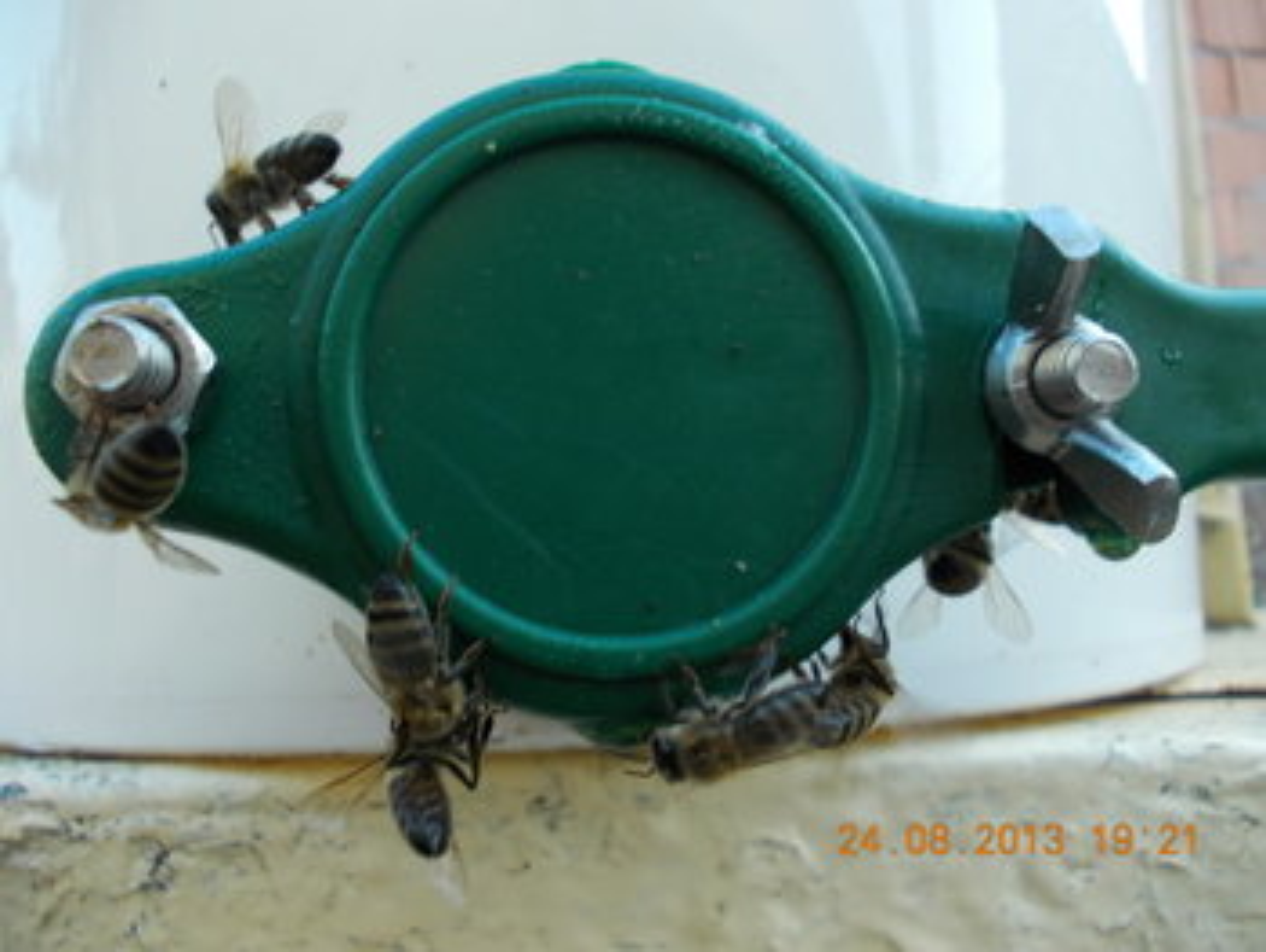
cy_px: 476
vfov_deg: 49.8
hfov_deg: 63.4
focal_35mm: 28
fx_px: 1025
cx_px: 633
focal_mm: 4
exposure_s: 1/60
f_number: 2.7
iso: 80
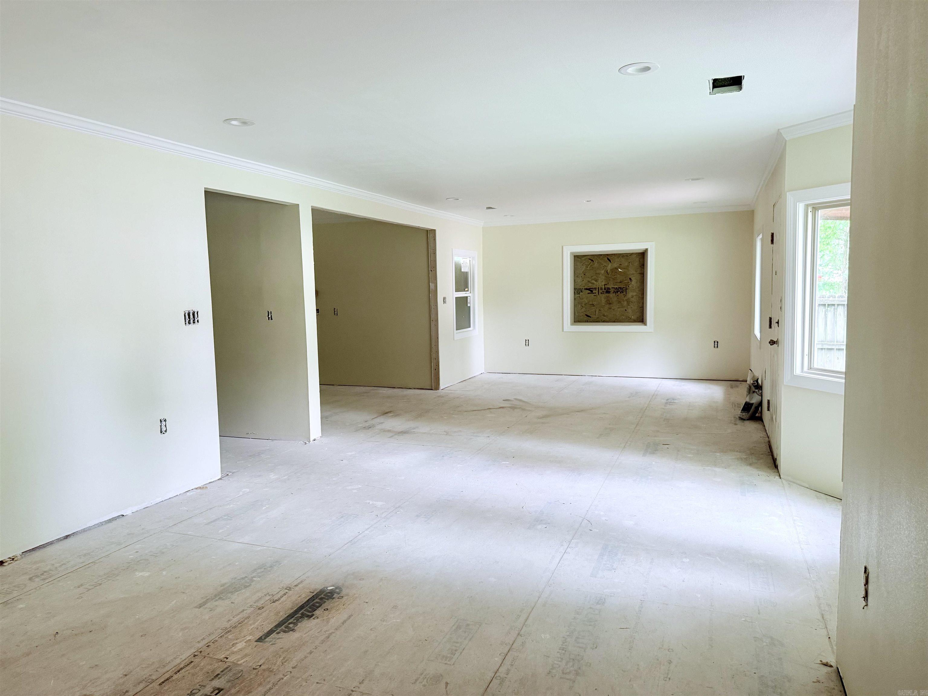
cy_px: 348
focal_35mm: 24
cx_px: 464
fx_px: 643
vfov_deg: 56.8
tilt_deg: -5.4
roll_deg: +1.2
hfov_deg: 71.6
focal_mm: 6.76
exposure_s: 1/90
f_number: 1.78
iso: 200
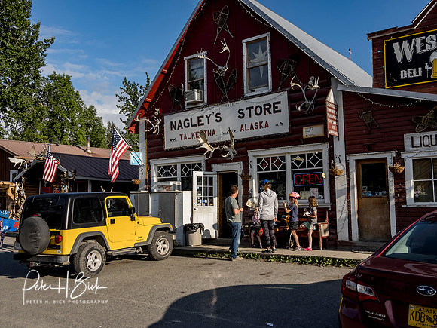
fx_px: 429
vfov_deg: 41.8
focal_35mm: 34
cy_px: 164
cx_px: 218
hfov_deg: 54.0
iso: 400
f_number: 8
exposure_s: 1/400
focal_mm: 17
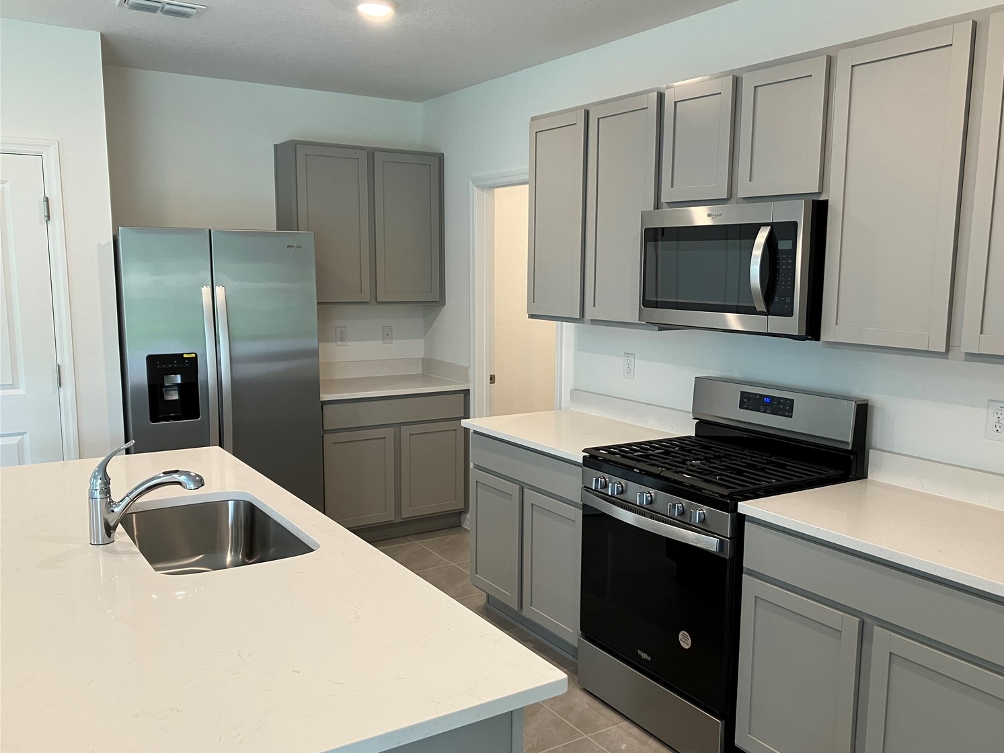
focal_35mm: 30
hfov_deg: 59.9
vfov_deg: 46.8
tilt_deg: -8.0
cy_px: 395
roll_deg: +0.1
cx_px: 537
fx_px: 870
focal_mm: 3.99
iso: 100
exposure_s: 1/60
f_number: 1.8
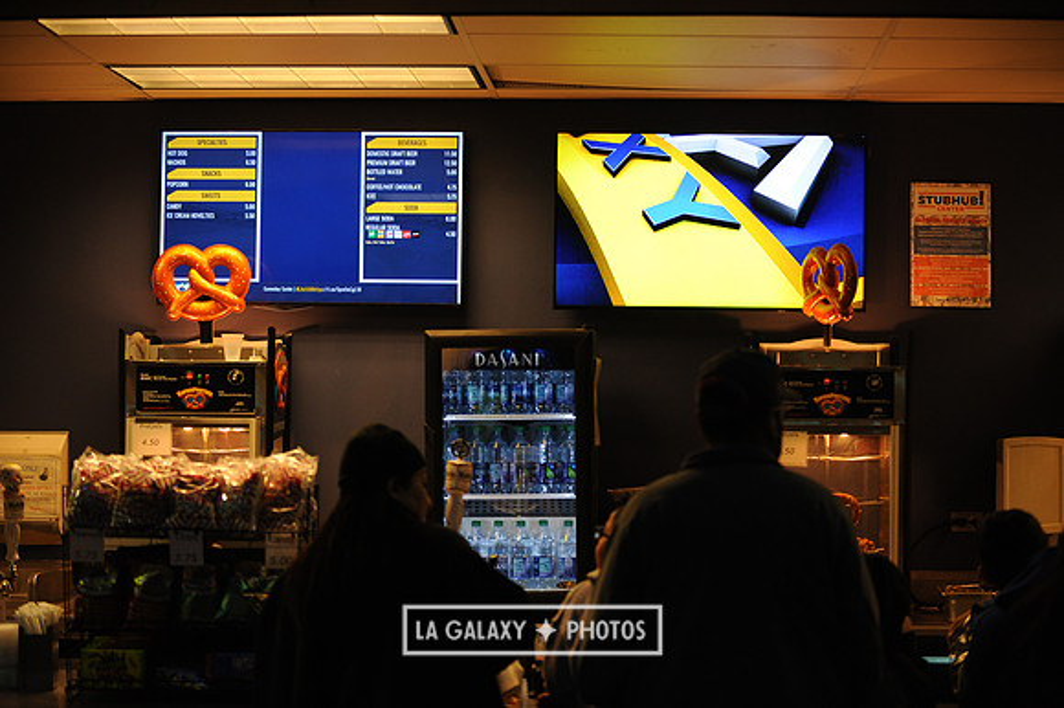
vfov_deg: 16.6
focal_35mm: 82
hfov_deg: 24.8
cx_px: 532
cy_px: 354
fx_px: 2422
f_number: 2.8
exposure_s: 1/250
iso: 1250
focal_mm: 82
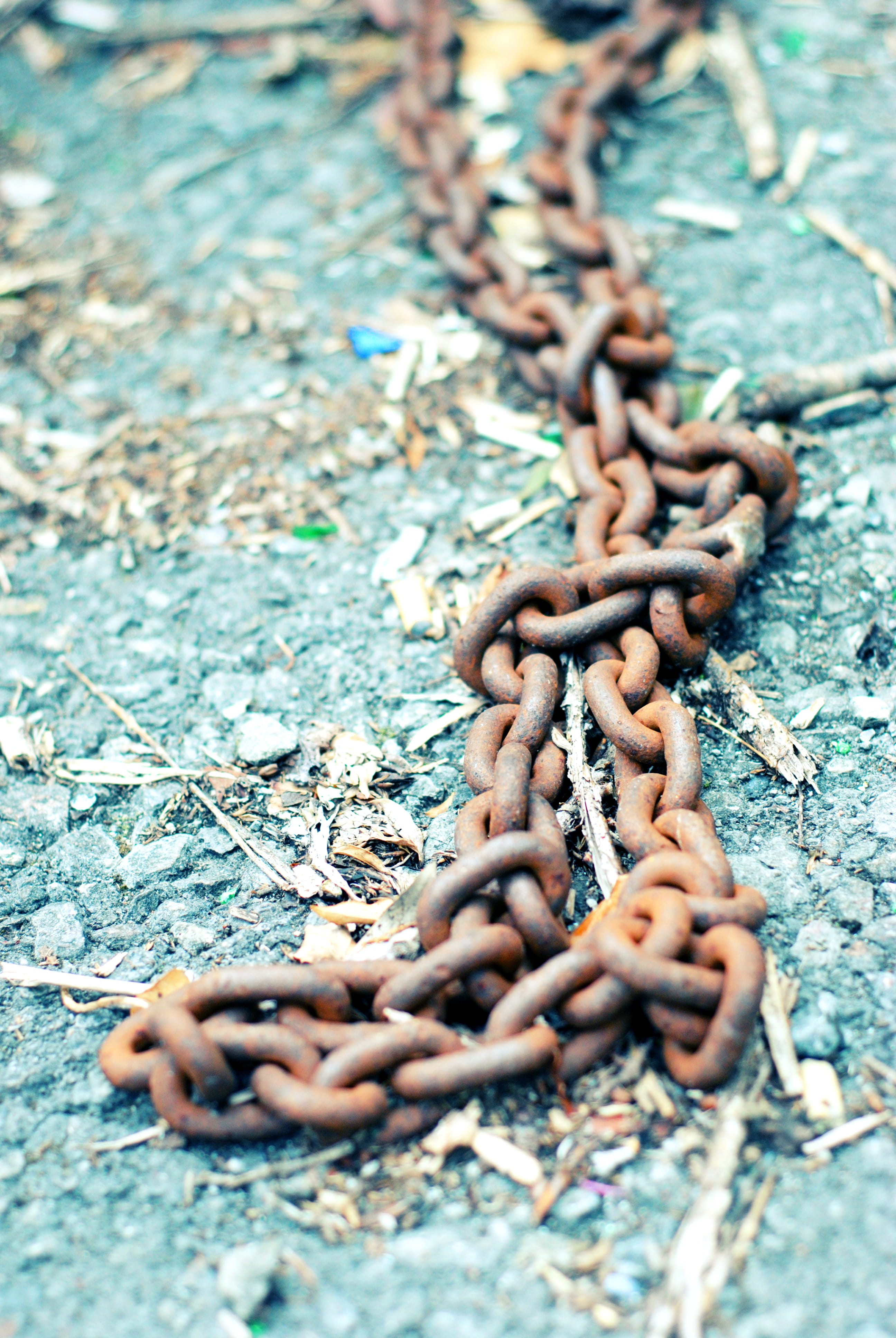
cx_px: 448
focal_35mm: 75
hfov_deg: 18.2
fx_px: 2792
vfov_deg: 27.0
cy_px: 669
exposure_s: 1/800
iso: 400
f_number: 2.5
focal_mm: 50
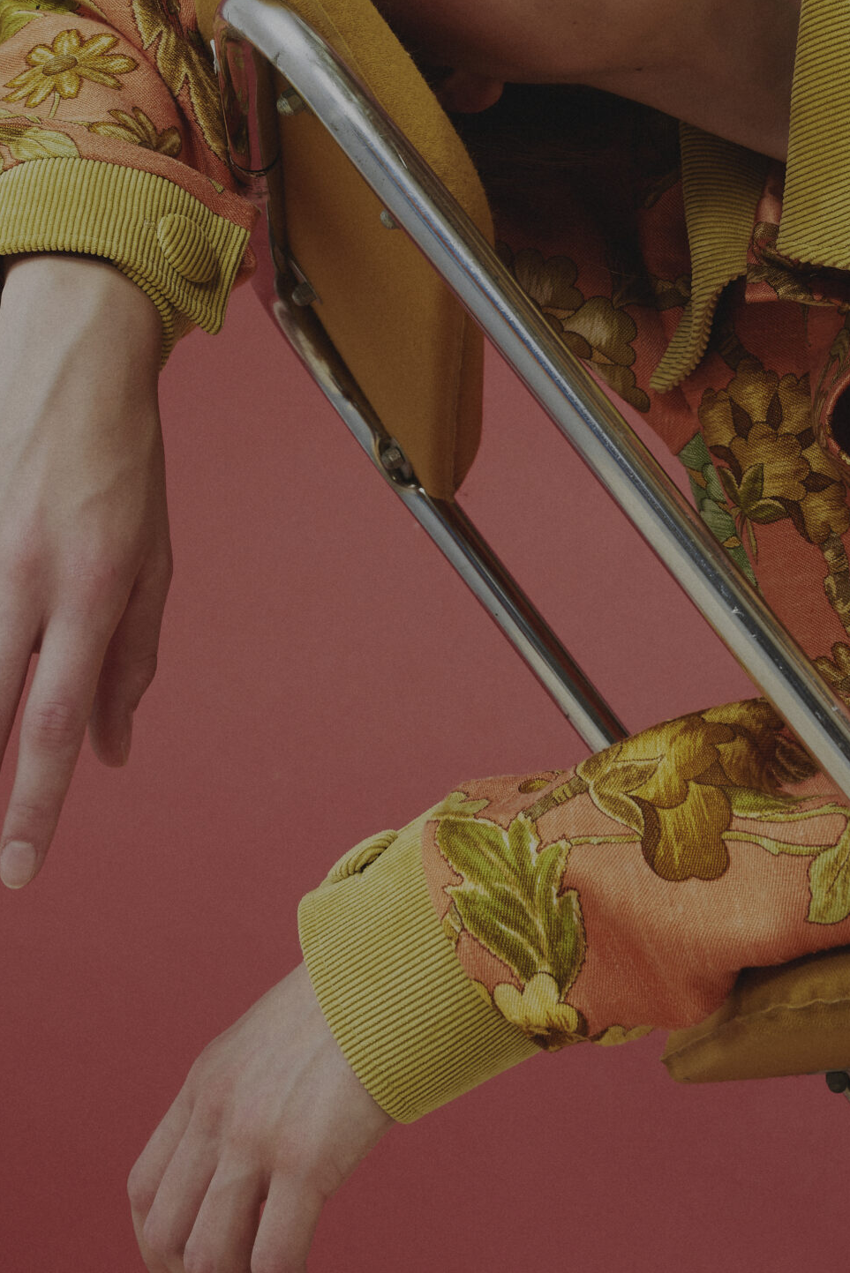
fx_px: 3893
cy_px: 264
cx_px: 562
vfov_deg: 18.4
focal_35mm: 110
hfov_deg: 12.4
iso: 250
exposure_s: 1/160
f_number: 13
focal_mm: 62
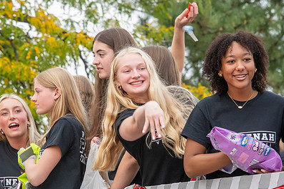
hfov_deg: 6.1
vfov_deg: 4.1
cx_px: 144
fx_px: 2658
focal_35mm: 337
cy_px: 115
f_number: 11
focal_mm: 230
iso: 3200
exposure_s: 1/200
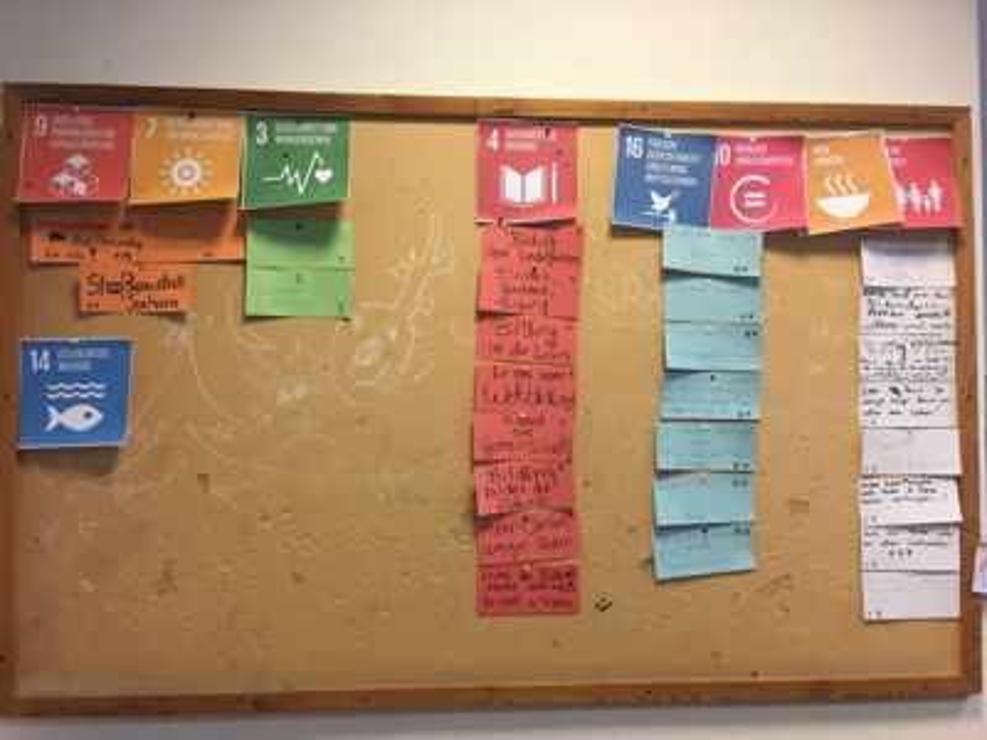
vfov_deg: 48.2
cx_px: 494
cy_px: 370
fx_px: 827
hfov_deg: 61.7
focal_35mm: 29
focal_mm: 4.15
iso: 64
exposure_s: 1/33
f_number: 2.2
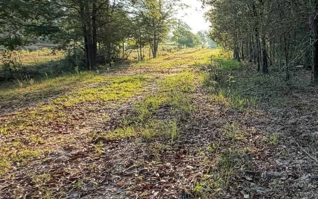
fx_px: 321
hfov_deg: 45.6
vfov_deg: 34.3
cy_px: 81
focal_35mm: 37
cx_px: 308
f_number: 2.2
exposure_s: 1/139
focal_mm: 2.2
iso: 40
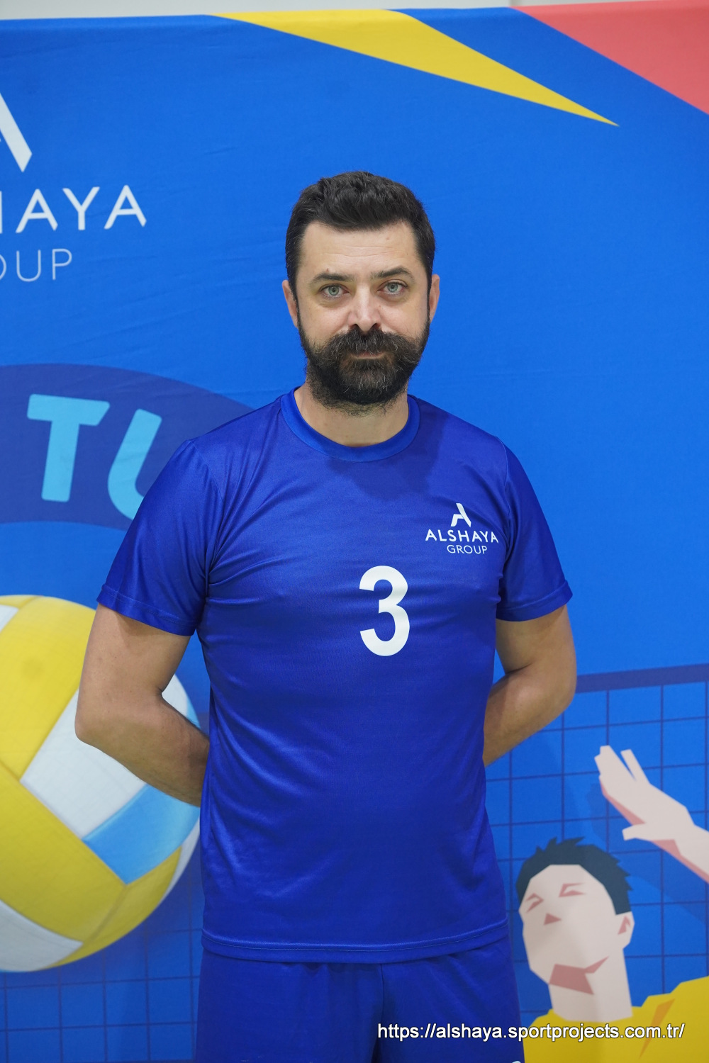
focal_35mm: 120
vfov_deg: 17.1
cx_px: 354
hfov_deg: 11.4
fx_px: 3545
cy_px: 532
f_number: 4
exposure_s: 1/160
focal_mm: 120
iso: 3200
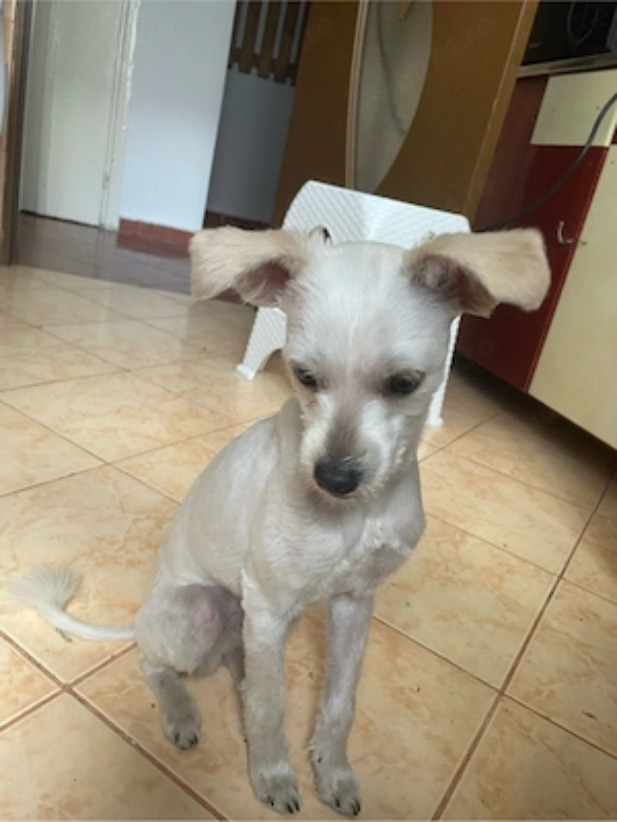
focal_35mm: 26
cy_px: 411
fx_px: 618
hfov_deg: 53.1
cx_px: 308
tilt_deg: -19.4
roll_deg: -12.7
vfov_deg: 67.3
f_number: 1.6
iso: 250
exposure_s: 1/60
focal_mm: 4.2
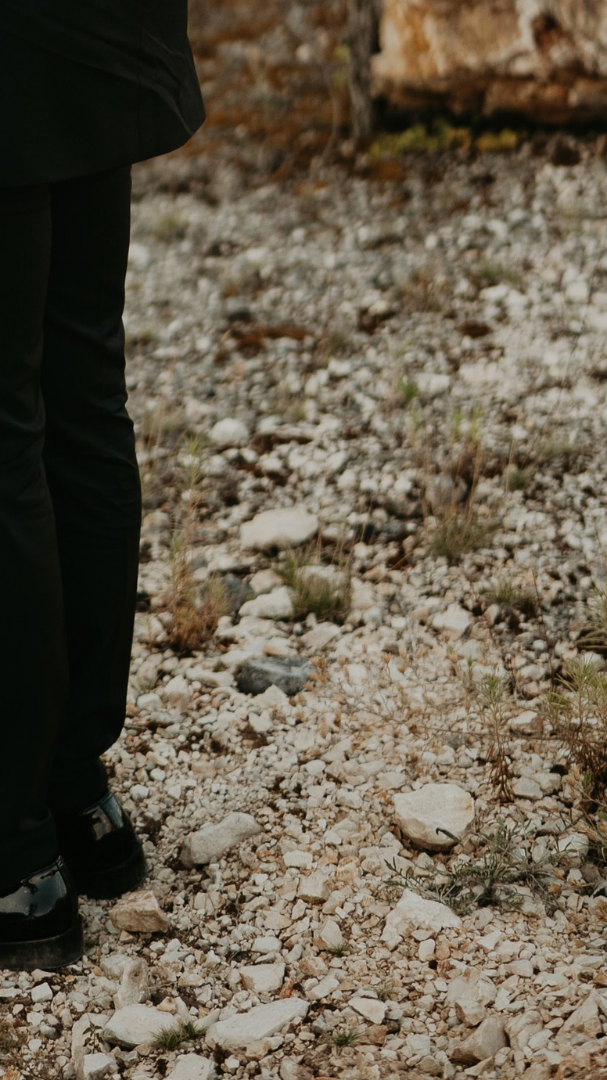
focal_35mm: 102
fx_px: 2919
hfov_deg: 11.2
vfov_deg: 20.1
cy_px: -70
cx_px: -390
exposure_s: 1/1600
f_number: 1.4
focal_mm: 35
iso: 125
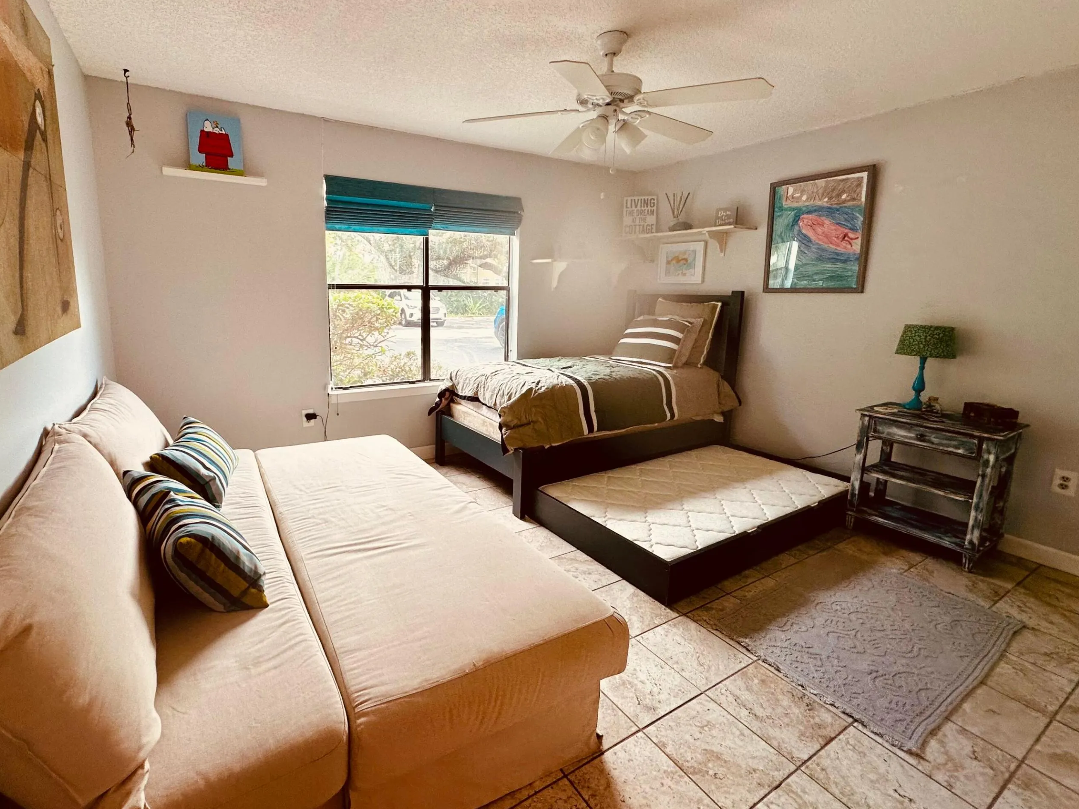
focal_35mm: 16
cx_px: 464
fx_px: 499
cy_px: 367
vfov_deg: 77.9
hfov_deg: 93.9
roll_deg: -1.1
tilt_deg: -9.0
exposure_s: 1/120
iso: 80
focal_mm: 2.22
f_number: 2.2
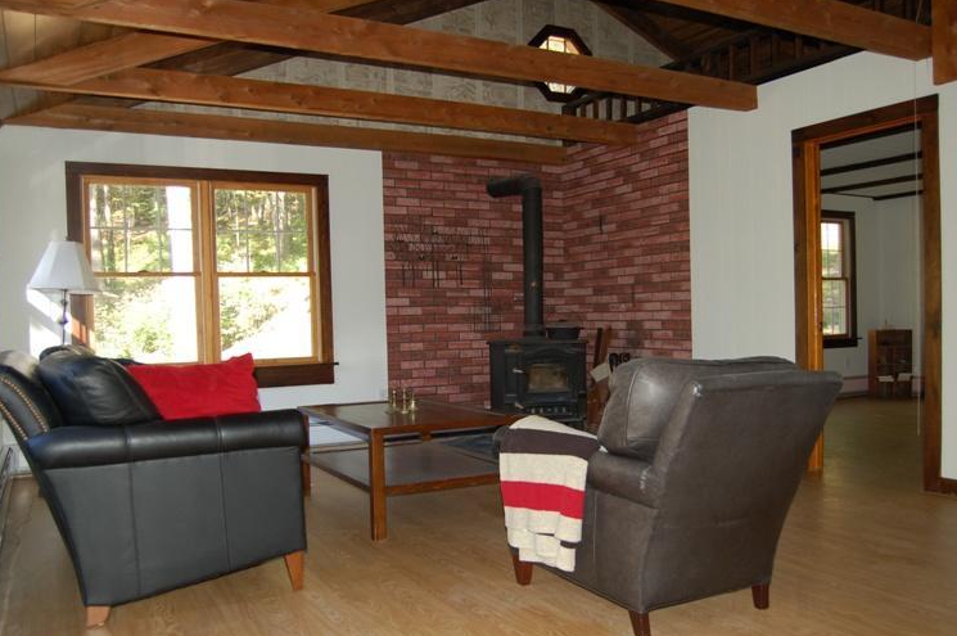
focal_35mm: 29
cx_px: 484
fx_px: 770
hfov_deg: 63.7
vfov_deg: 44.9
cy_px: 335
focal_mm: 18
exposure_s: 1/60
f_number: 3.5
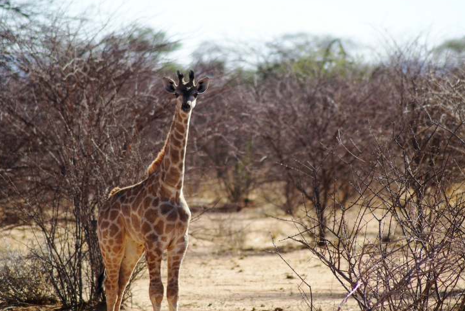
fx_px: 6466
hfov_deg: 4.1
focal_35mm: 500
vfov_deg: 2.8
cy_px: 163
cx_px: 245
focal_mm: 300
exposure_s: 1/500
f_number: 5.6
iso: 160
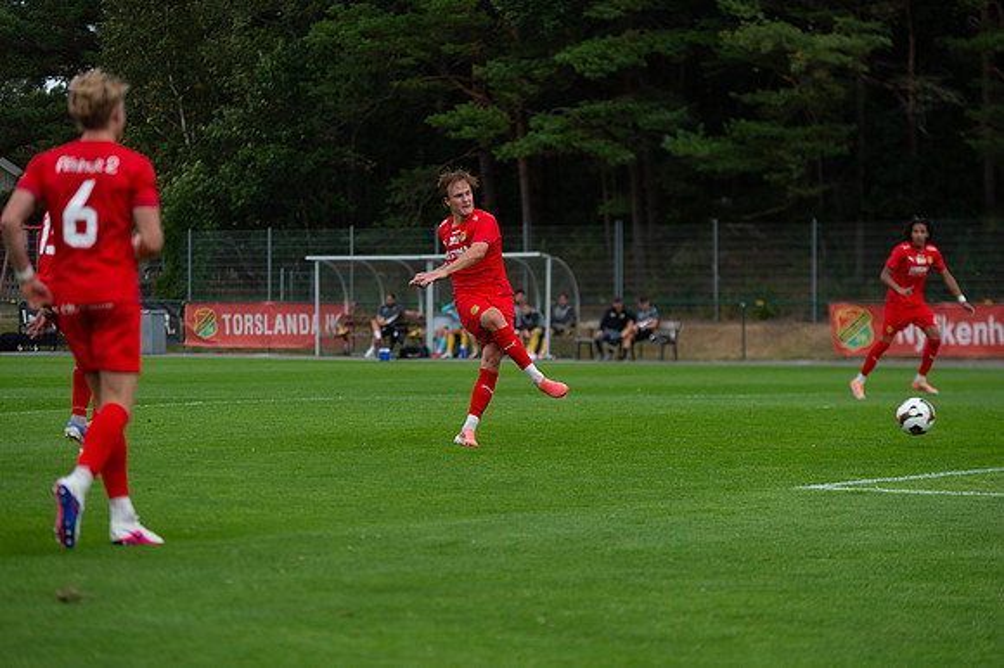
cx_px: 502
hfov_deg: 15.4
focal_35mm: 133
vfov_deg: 10.3
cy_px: 334
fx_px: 3714
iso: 320
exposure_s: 1/1600
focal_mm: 130
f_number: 3.2
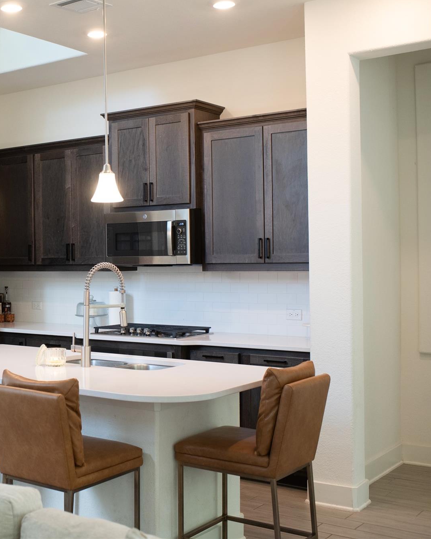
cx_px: 23
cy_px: 266
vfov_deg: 37.3
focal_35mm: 50
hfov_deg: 28.8
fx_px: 797
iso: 1250
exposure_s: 1/200
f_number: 4
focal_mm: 35
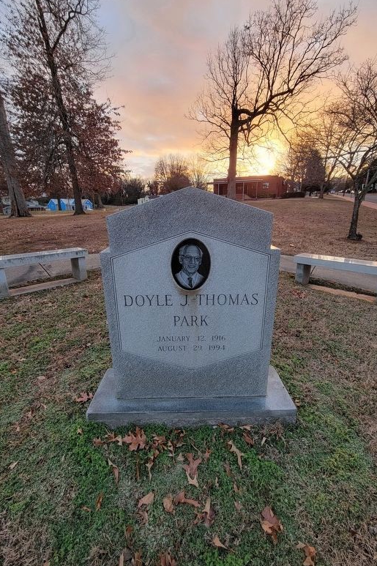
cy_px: 278
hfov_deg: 81.2
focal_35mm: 14
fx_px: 220
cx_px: 192
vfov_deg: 104.3
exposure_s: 1/120
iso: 80
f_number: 2.2
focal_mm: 2.2
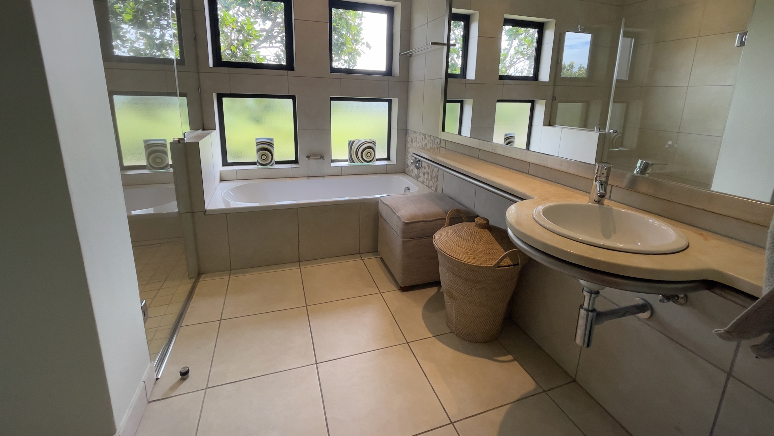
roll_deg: -1.4
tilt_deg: -13.5
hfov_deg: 103.0
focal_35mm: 15
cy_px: 174
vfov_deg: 69.8
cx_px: 394
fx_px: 308
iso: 32
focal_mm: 1.54
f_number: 2.4
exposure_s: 1/100
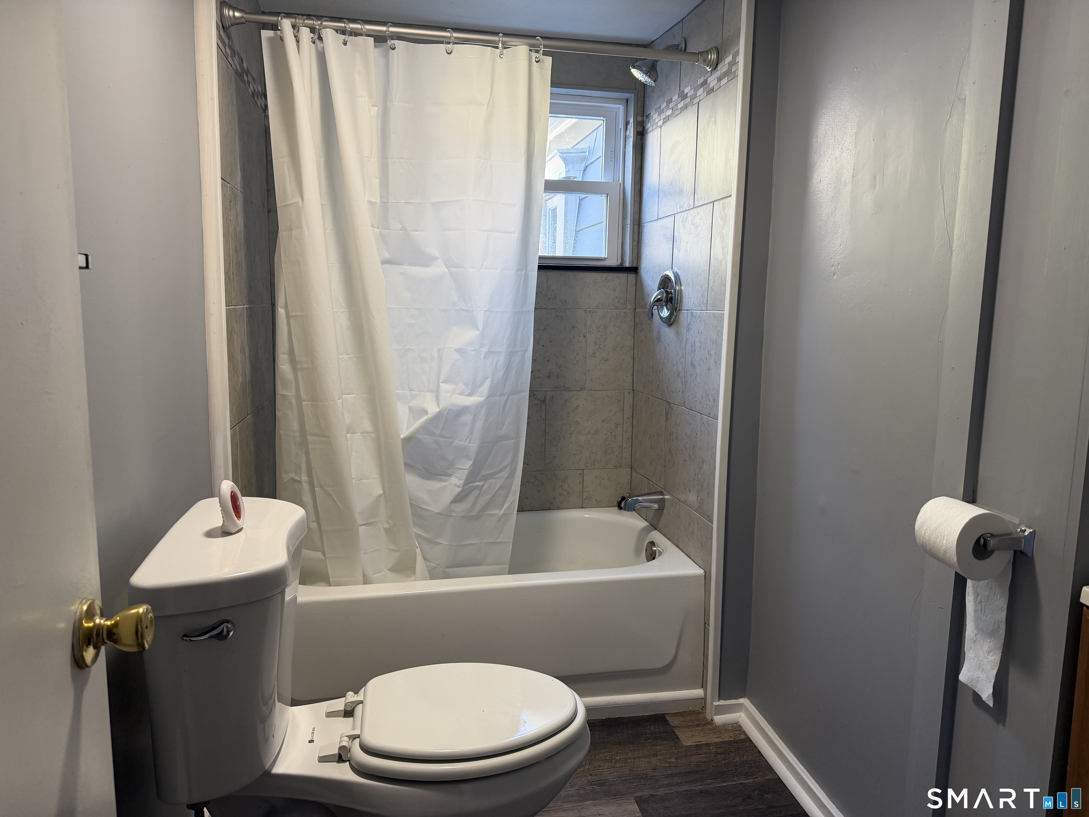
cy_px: 408
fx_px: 755
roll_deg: -0.5
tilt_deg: -8.1
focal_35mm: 24
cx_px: 544
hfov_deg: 71.6
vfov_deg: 56.8
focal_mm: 6.76
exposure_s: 1/60
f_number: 1.78
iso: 200
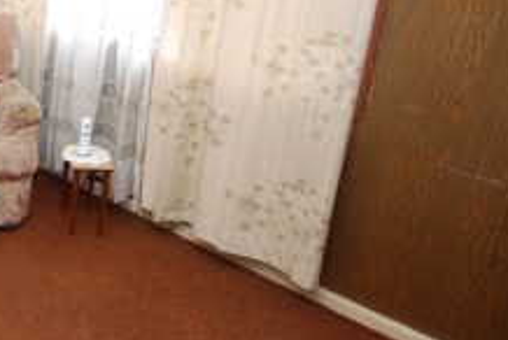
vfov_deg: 30.1
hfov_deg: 36.4
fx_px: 622
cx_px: -72
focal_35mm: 44
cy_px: 82
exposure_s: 1/60
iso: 320
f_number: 4
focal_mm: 10
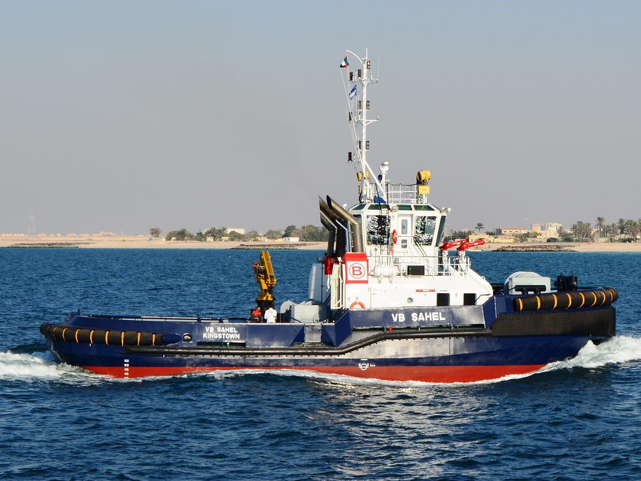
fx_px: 1148
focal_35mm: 62
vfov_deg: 23.6
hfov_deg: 31.2
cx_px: 339
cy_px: 241
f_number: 11
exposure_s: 1/400
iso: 200
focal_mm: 38
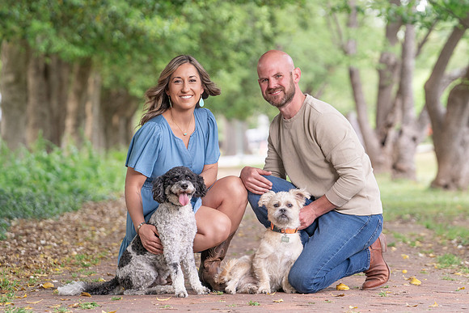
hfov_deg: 10.3
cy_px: 156
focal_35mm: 200
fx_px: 2606
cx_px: 234
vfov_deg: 6.9
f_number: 5.6
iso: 800
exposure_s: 1/125
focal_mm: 200
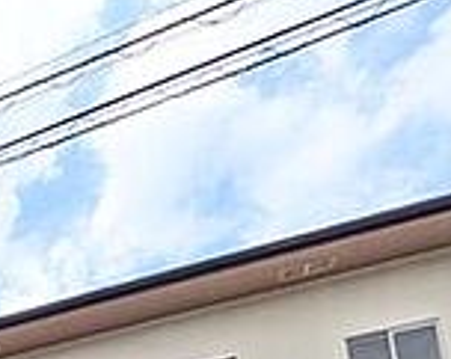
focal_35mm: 54
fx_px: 719
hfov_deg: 26.6
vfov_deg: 20.6
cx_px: -202
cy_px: 629
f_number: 2.2
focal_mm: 1.83
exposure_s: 1/1094
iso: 51
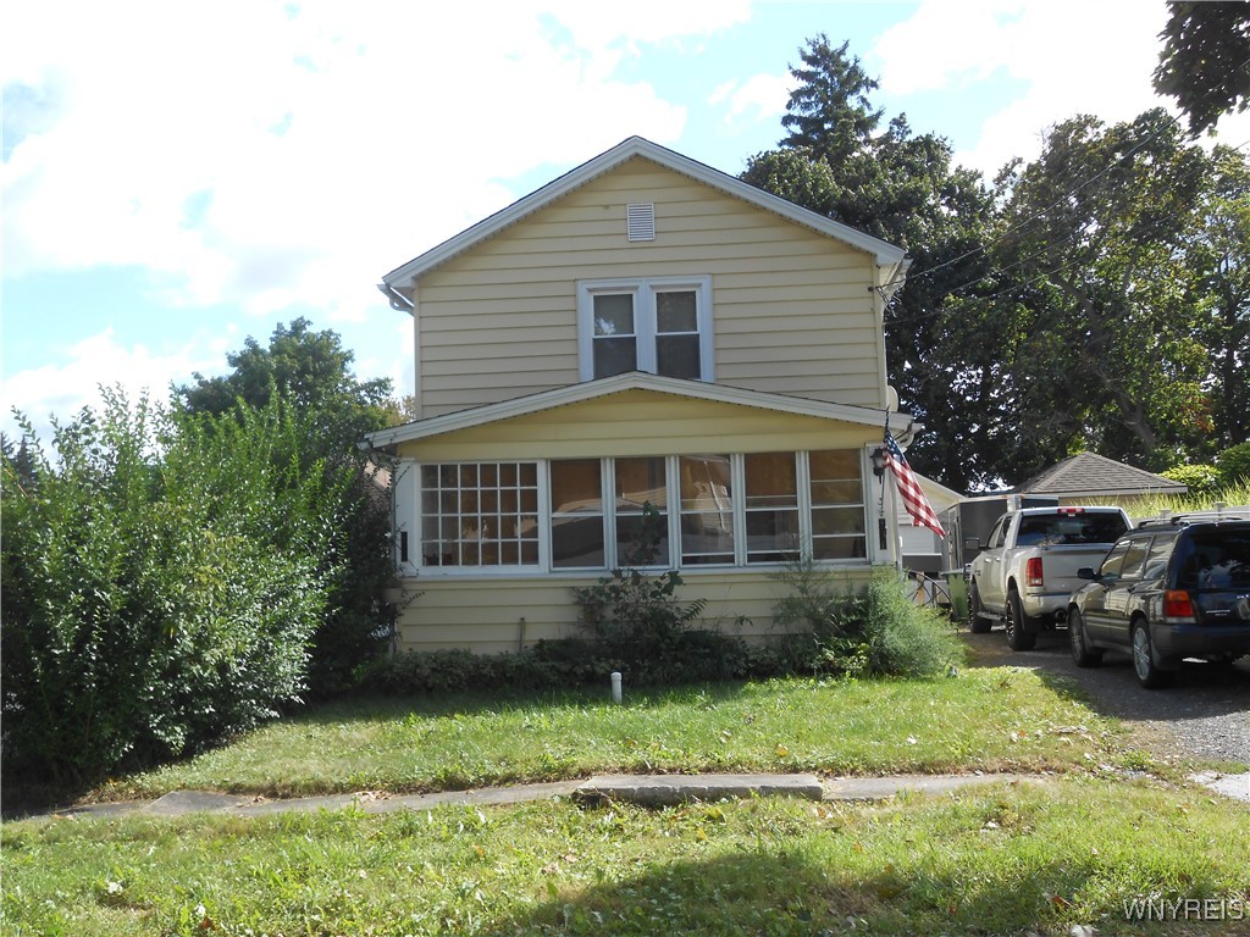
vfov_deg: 37.7
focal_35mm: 38
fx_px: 1372
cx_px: 625
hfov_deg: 49.0
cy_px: 468
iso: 80
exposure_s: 1/250
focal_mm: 6.8
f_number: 4.2
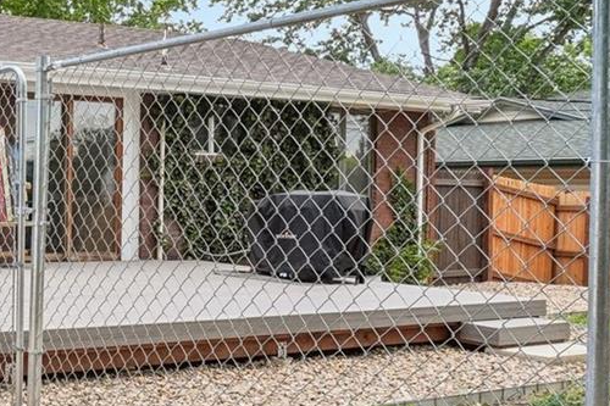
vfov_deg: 28.1
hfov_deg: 32.7
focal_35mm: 48
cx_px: -148
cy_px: 205
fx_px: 813
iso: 400
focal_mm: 10
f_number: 8
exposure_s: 1/160
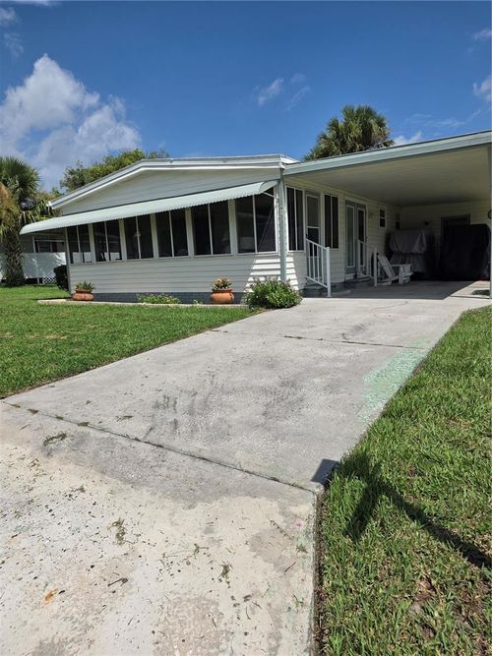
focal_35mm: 23
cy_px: 328
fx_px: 436
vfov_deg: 73.9
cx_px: 246
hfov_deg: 58.9
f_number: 1.7
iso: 50
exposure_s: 1/7944
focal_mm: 6.25
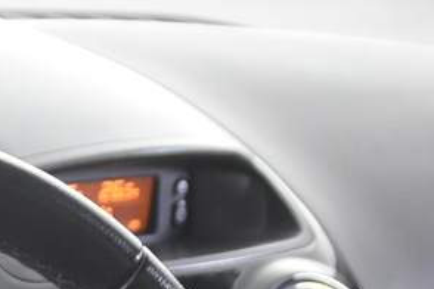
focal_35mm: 196
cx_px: 68
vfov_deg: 6.5
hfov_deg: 10.5
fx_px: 2363
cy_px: 838
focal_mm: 20
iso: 1800
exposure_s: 1/30
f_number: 2.8
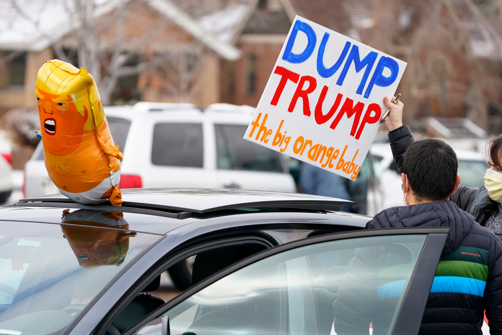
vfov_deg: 6.6
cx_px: 251
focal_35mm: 207
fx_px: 2886
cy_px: 168
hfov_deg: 9.9
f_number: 5.6
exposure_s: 1/250
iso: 200
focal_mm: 207
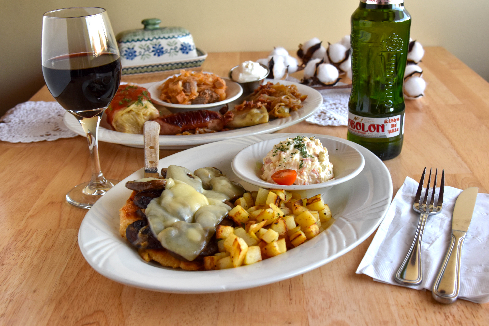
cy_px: 163
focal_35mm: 180
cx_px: 244
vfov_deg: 7.6
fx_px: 2445
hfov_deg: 11.4
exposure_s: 1/60
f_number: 6.3
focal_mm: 120
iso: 400
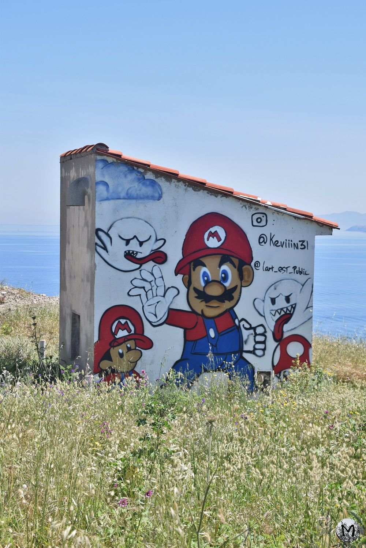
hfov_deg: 20.2
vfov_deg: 29.9
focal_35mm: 68
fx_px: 1029
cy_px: 274
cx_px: 183
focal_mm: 45
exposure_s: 1/320
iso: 200
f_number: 9
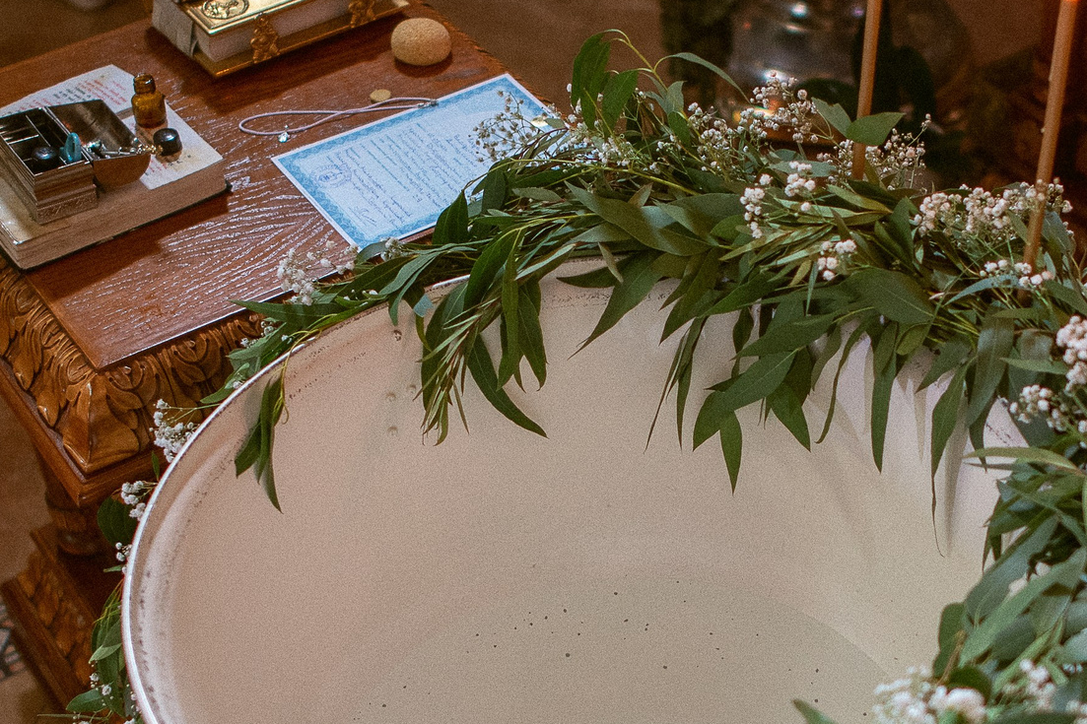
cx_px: 646
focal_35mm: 65
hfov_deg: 30.9
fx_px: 1962
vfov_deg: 20.8
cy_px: 500
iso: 640
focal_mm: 28
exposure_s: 1/200
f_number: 1.8
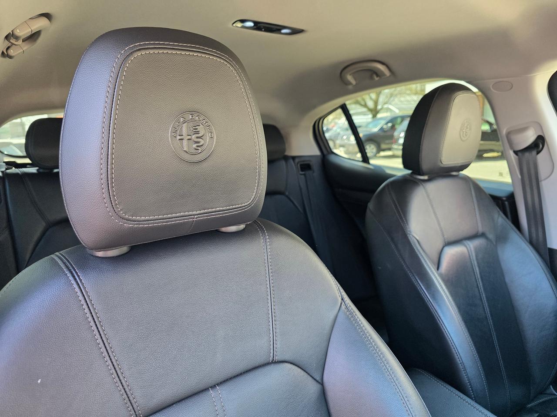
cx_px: 278
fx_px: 370
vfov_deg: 58.9
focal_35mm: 23
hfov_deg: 73.9
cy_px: 208
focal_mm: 6.3
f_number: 1.7
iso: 200
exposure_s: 1/180
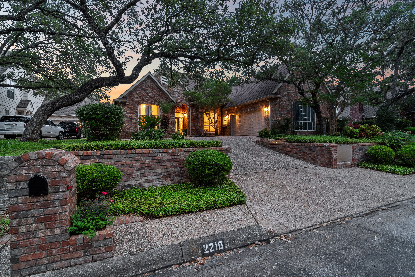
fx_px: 184
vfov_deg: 73.7
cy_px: 138
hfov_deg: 96.7
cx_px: 208
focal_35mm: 16
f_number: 8
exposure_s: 1.3
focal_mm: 11
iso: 100
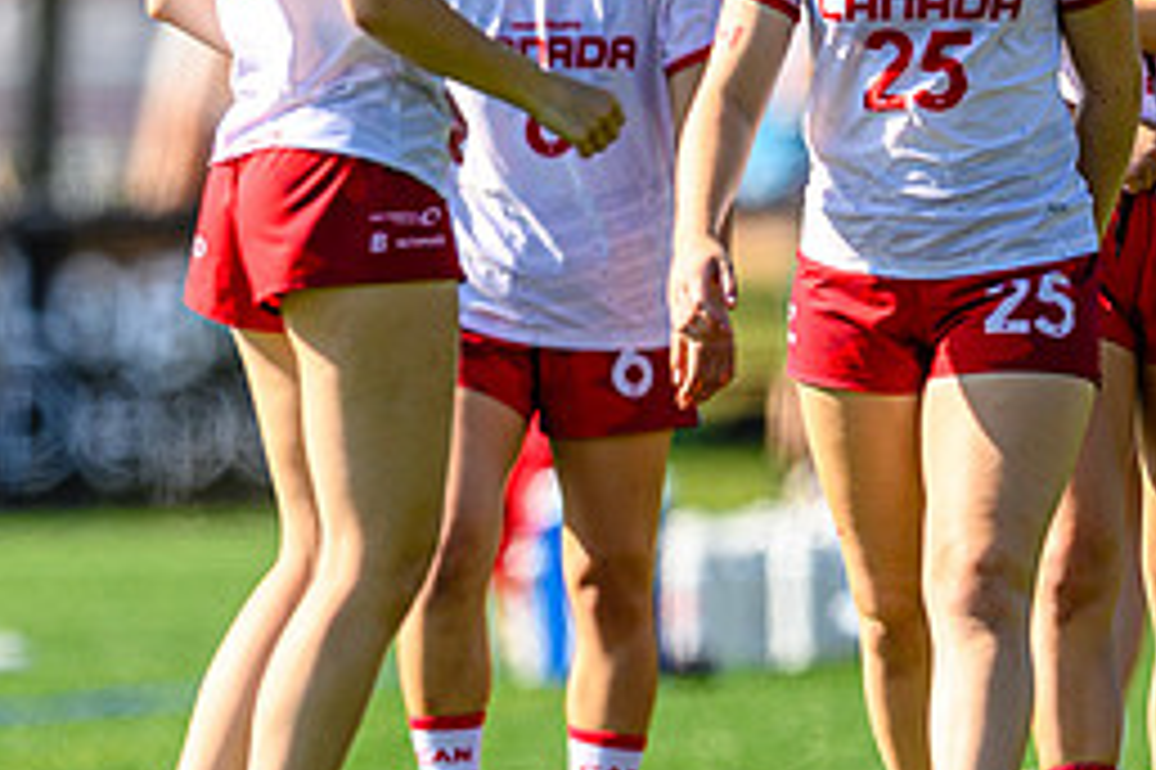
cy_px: 350
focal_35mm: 1184
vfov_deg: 1.2
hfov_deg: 1.7
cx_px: 867
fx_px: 37994
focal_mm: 400
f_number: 3.2
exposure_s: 1/1250
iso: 100
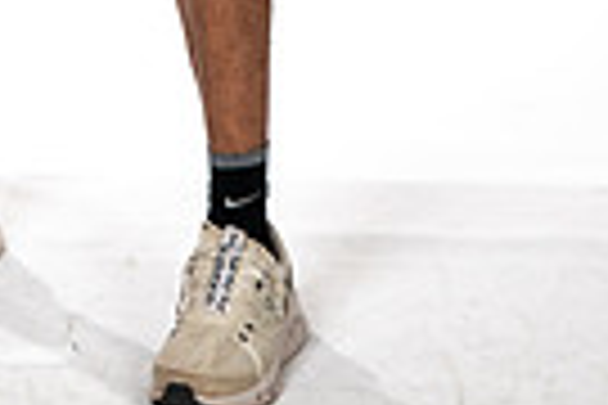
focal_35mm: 217
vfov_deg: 6.1
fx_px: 3665
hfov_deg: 9.4
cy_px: -540
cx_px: 23
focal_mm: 65
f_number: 7.1
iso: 400
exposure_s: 1/320
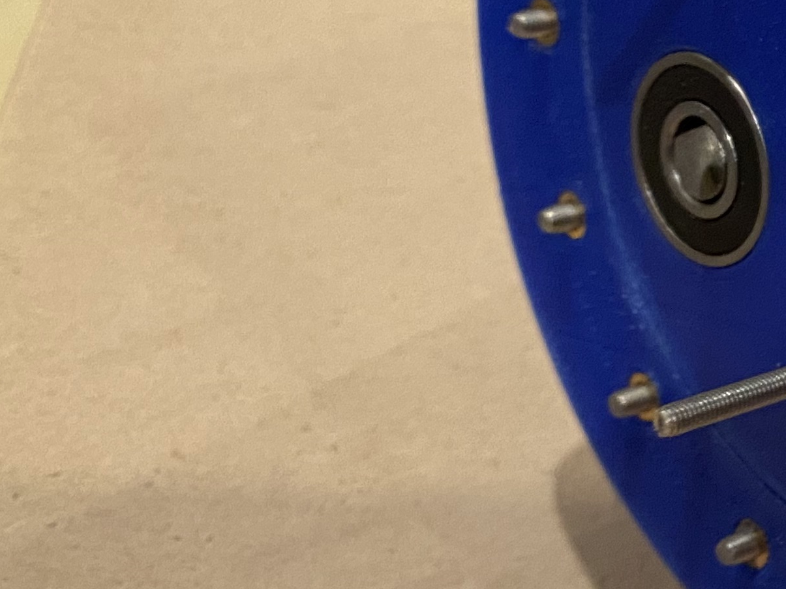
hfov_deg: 18.7
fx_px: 1976
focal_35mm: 87
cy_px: 177
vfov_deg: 16.9
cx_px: 1312
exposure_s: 1/60
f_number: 1.8
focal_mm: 4.25
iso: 320
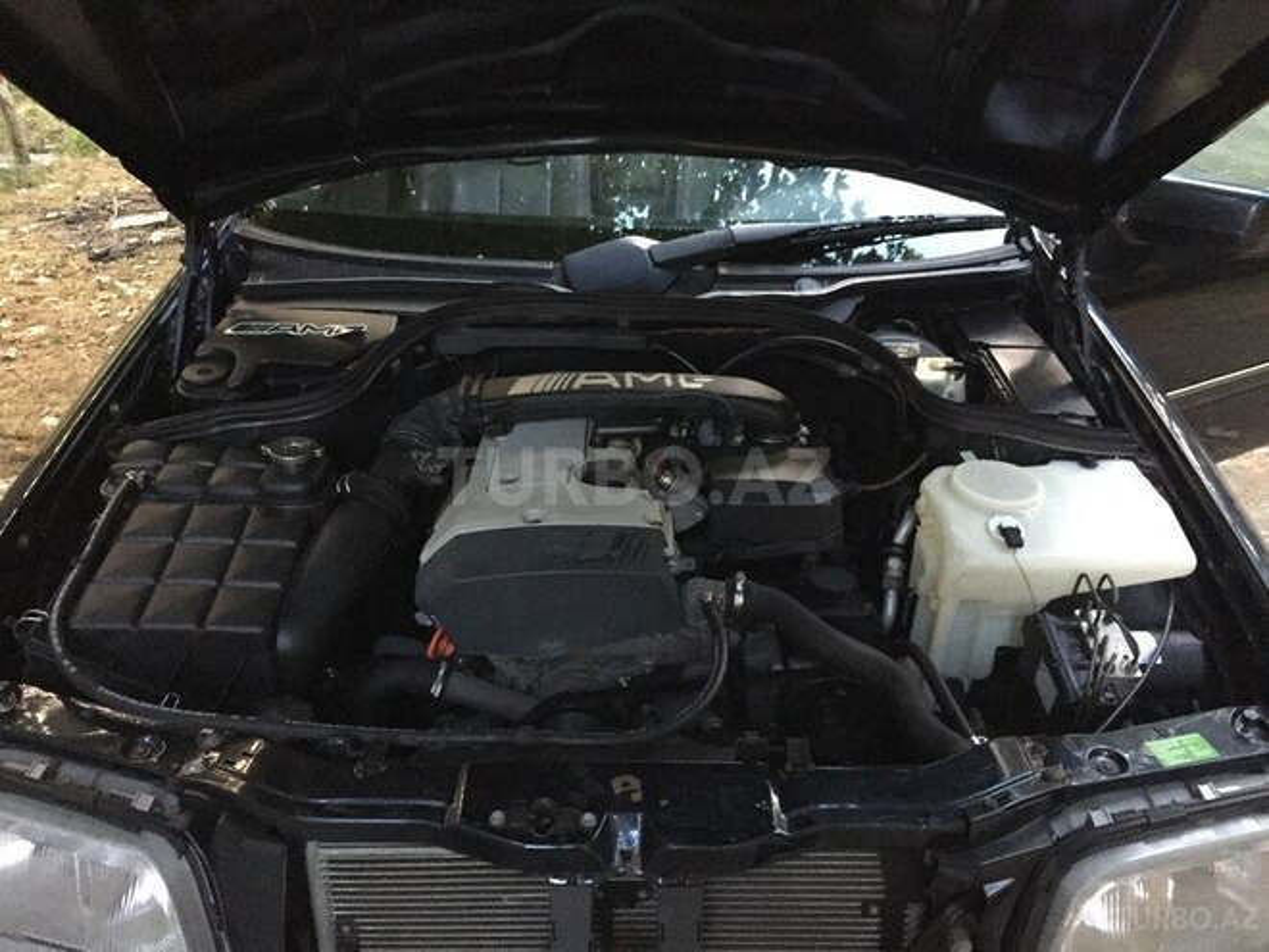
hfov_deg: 61.7
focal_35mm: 29
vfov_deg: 48.2
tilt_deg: -31.8
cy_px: 476
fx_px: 1063
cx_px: 634
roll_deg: -3.3
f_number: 2.2
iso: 400
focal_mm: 4.15
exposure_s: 1/17
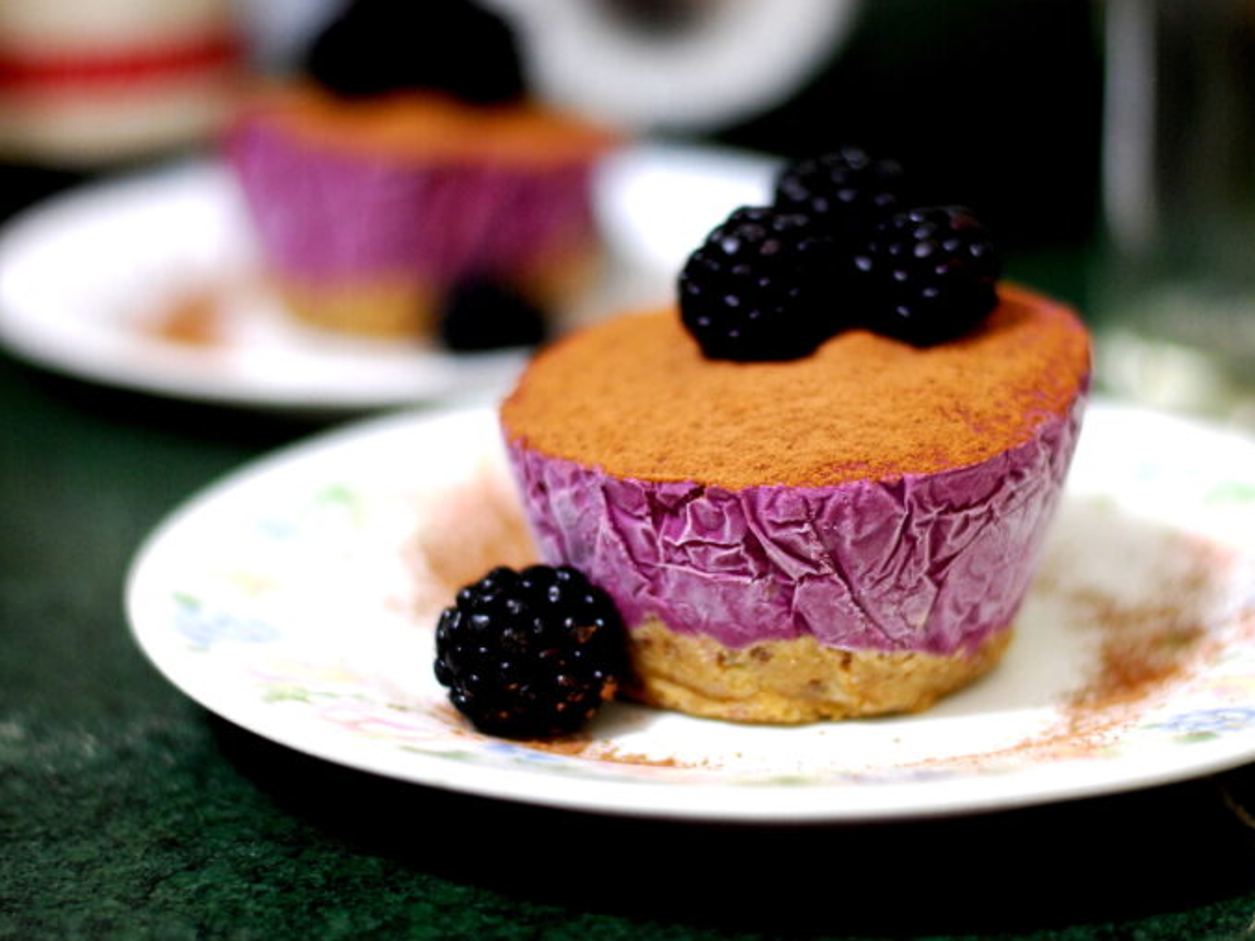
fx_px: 2973
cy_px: 471
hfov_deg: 23.8
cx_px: 711
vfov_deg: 18.0
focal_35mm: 82
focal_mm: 50
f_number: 1.8
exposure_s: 1/40
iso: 800
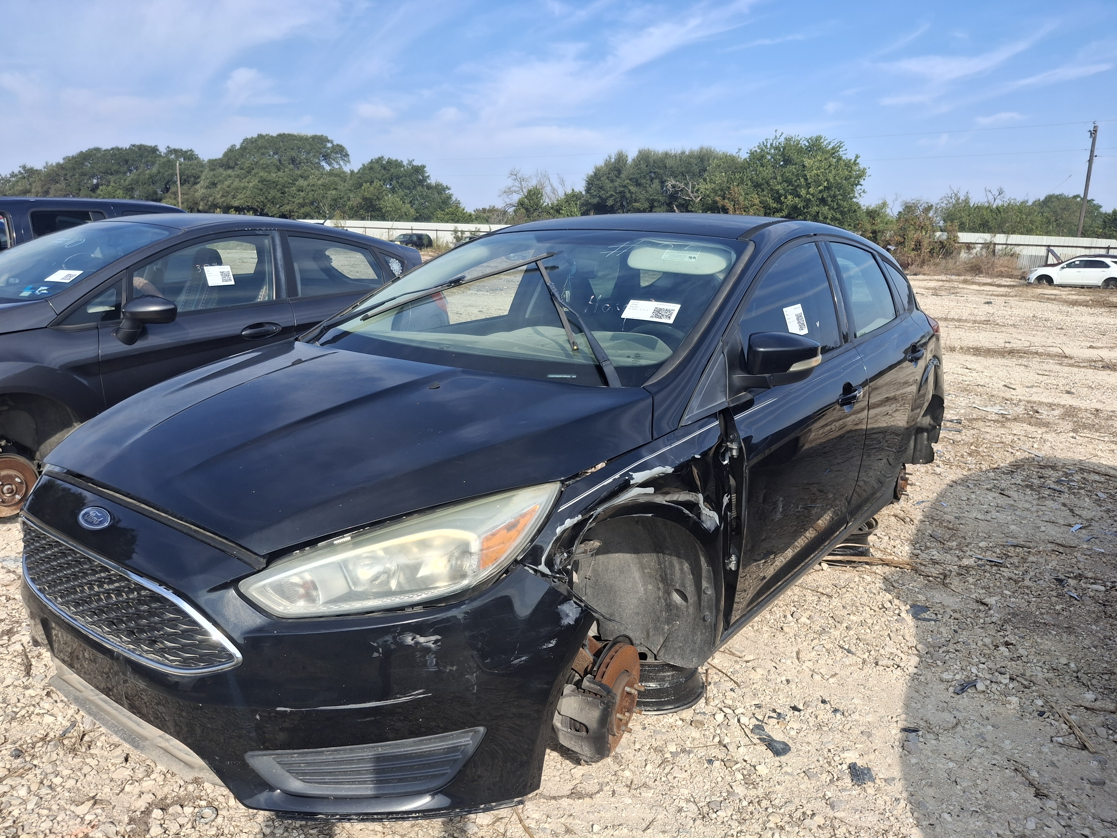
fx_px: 807
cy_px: 419
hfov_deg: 69.4
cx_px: 558
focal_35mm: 25
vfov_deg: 54.9
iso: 32
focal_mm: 4.69
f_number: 1.8
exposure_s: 1/1181
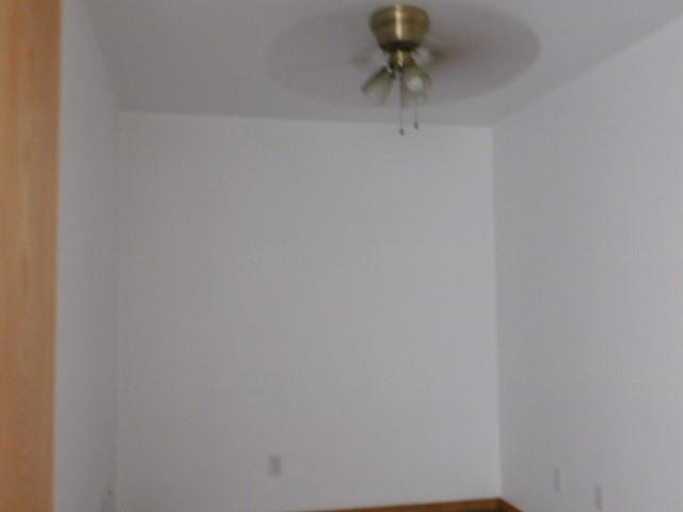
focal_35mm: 36
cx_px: 342
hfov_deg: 51.4
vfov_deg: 39.7
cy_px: 256
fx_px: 710
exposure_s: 1/2
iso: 800
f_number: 3.5
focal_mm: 6.3
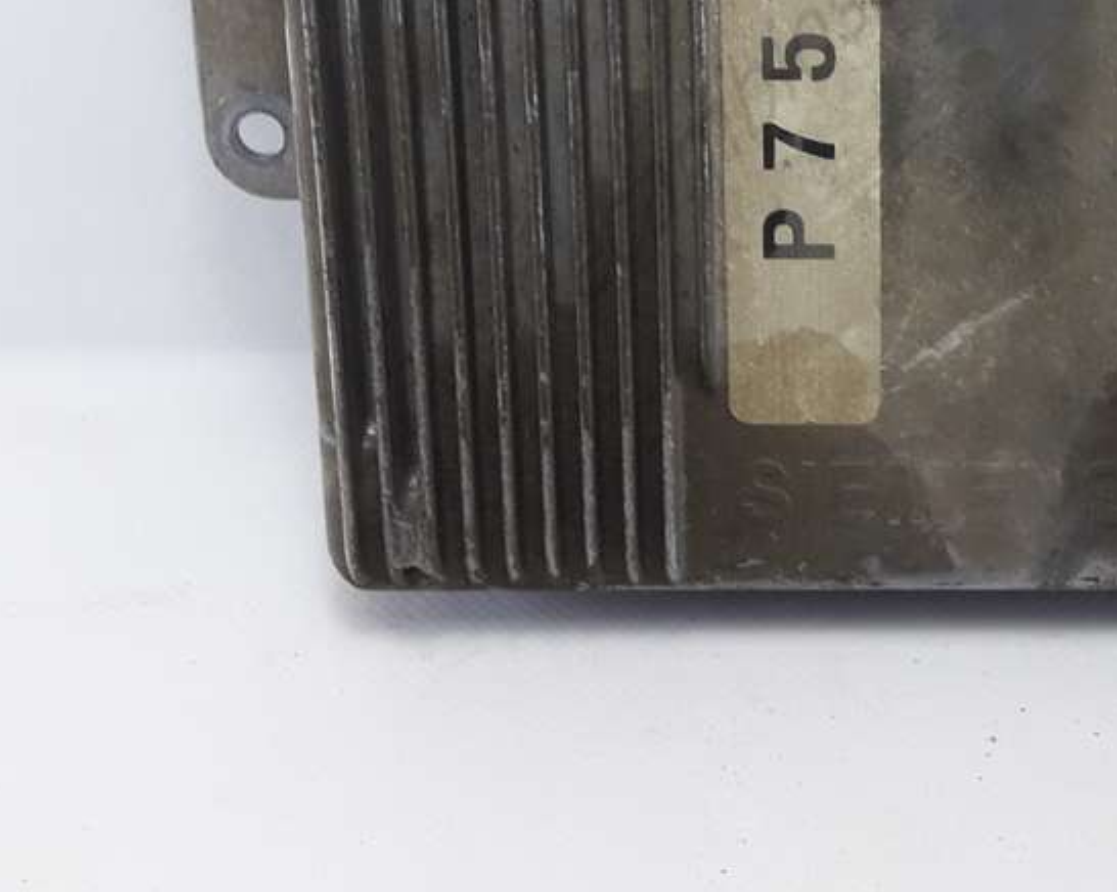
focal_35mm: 62
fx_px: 2048
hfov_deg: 29.9
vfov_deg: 23.5
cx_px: 857
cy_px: -4
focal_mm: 3.7
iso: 64
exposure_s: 1/50
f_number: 1.9
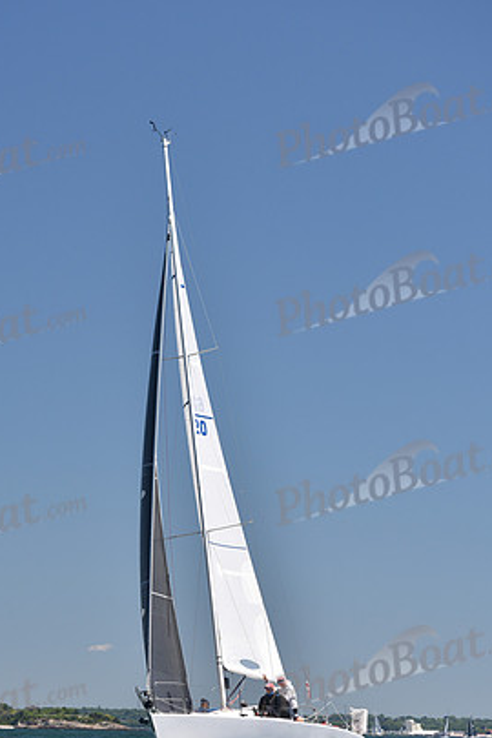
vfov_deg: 14.1
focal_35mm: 146
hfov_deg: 9.4
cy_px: 410
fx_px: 2993
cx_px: 181
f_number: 4
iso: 200
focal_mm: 102
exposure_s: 1/1000
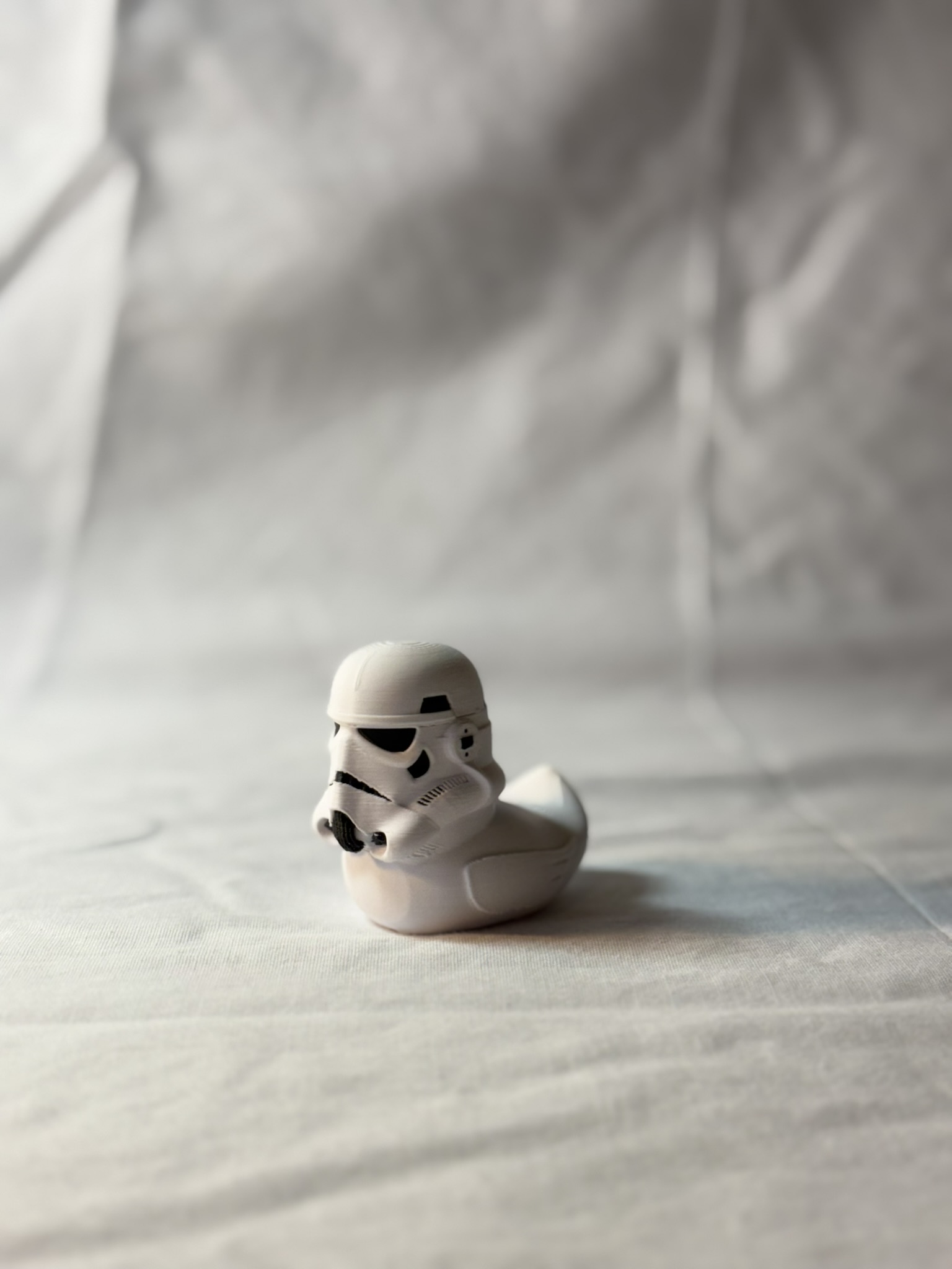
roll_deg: -0.5
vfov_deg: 39.7
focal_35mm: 48
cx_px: 476
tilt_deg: -8.7
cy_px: 634
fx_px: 1760
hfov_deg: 30.3
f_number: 1.78
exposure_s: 1/120
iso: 50
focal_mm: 6.76
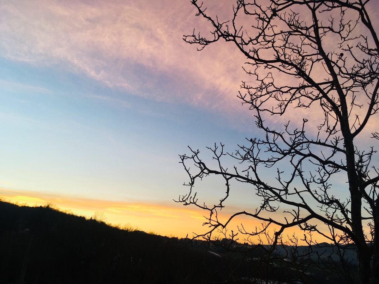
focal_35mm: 29
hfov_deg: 61.7
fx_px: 318
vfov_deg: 48.2
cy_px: 142
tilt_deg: +19.4
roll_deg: -4.4
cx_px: 190
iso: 32
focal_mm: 4.15
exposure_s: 1/100
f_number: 2.2
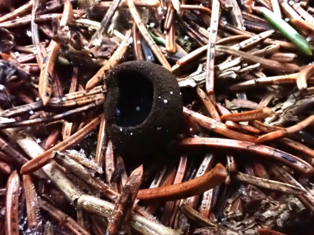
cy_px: 121
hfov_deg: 58.3
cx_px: 158
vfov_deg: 45.4
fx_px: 281
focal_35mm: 31
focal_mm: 5.4
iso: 1600
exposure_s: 1/20
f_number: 3.2
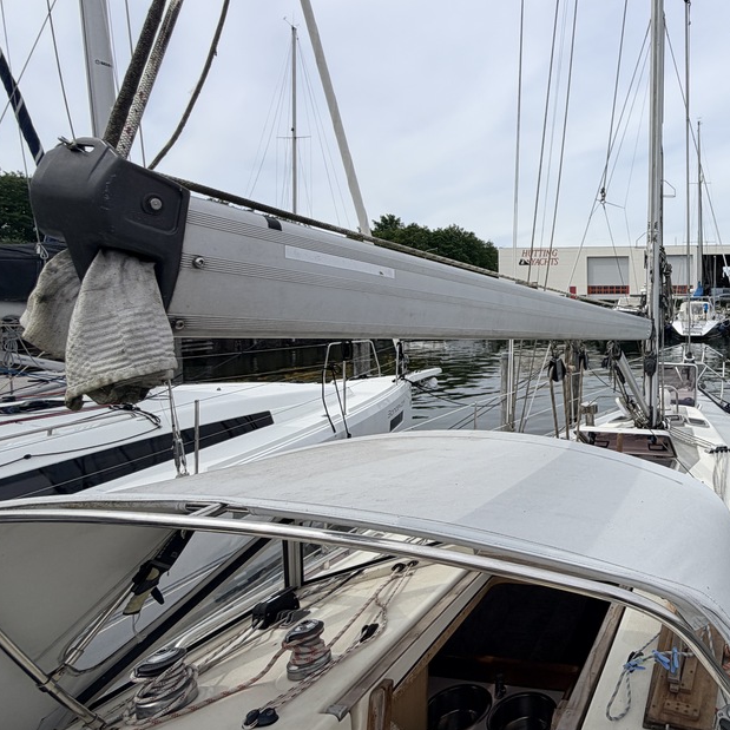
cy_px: 303
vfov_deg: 64.6
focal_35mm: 24
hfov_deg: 55.3
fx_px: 573
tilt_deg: -1.6
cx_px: 672
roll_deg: -0.8
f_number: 2.2
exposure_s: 1/1497
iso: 20
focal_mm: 2.22
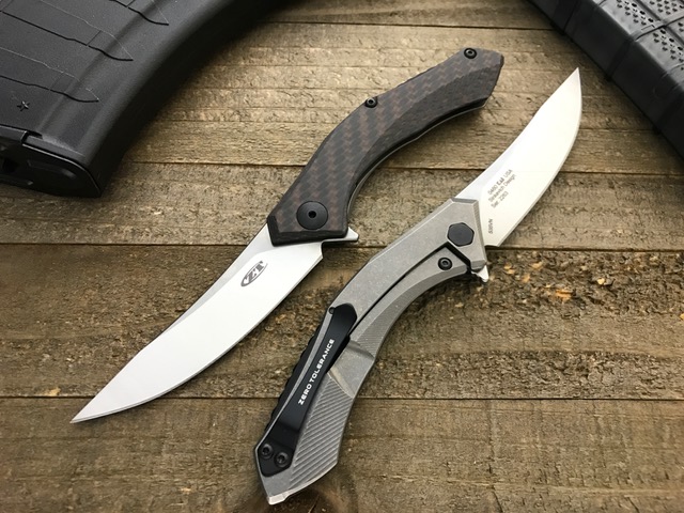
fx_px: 553
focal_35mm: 28
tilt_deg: -64.3
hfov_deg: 63.4
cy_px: 256
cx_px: 342
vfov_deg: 49.7
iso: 50
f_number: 1.8
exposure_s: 1/15
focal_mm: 3.99
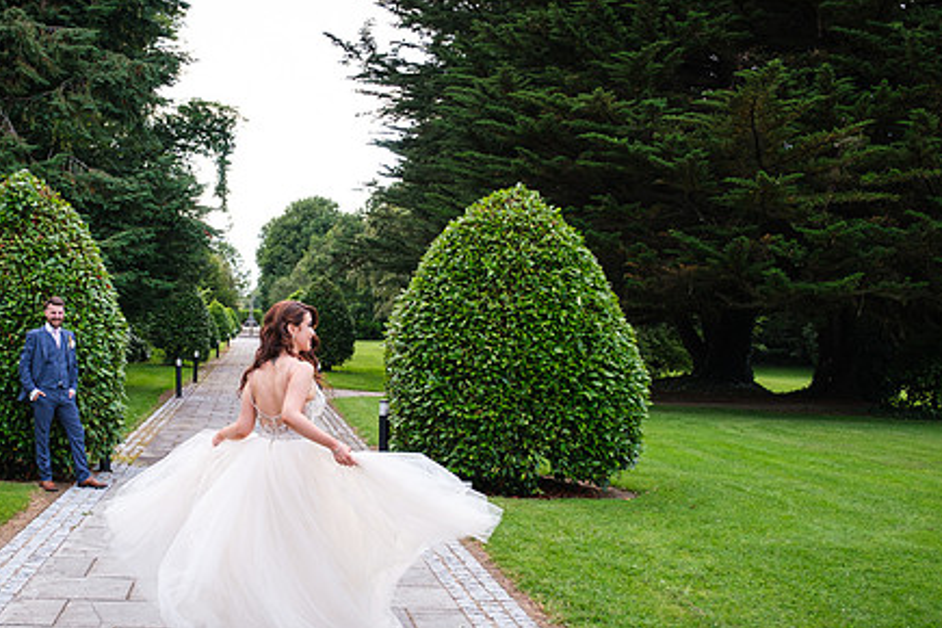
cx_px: 263
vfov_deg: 29.2
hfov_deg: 41.8
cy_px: 367
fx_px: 1204
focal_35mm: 46
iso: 320
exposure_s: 1/250
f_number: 3.2
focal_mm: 19.4
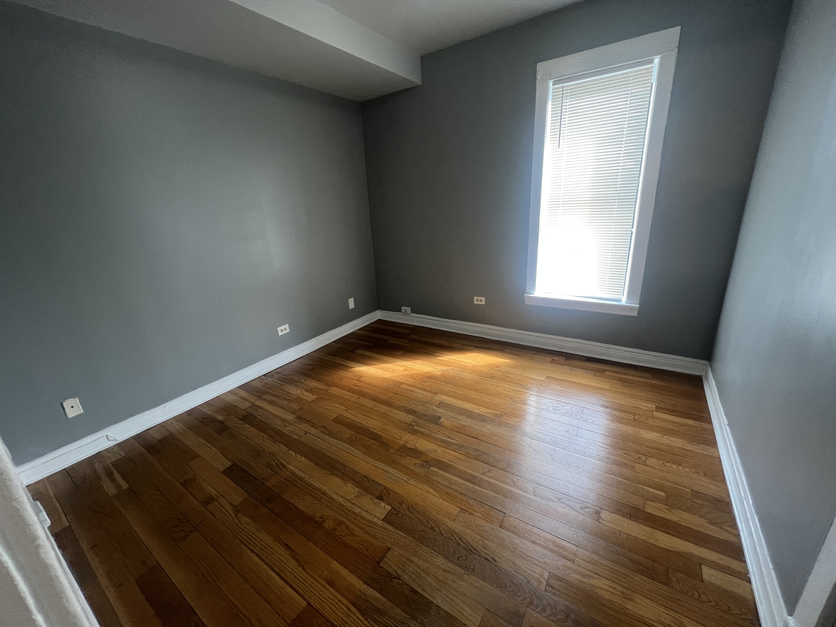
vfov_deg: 89.9
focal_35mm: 13
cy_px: 314
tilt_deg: -17.8
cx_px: 418
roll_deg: +3.0
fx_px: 314
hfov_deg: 106.2
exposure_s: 1/60
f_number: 1.8
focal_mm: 1.57
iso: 125
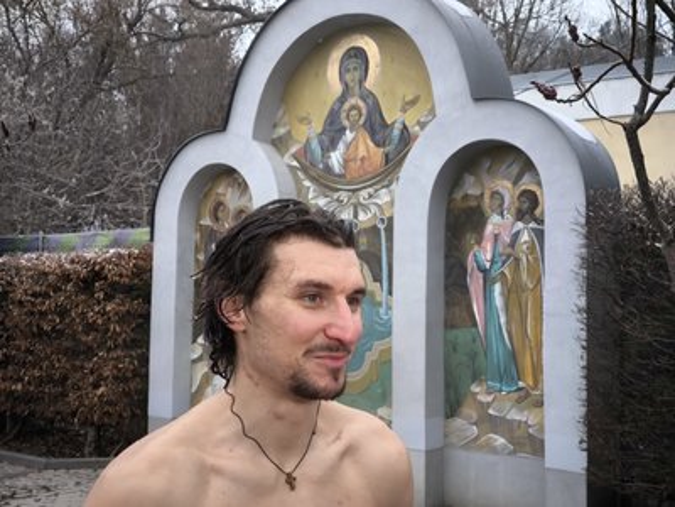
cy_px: 254
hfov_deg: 38.2
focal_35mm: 50
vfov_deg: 29.1
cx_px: 338
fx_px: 975
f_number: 1.9
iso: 160
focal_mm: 7.1
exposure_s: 1/100
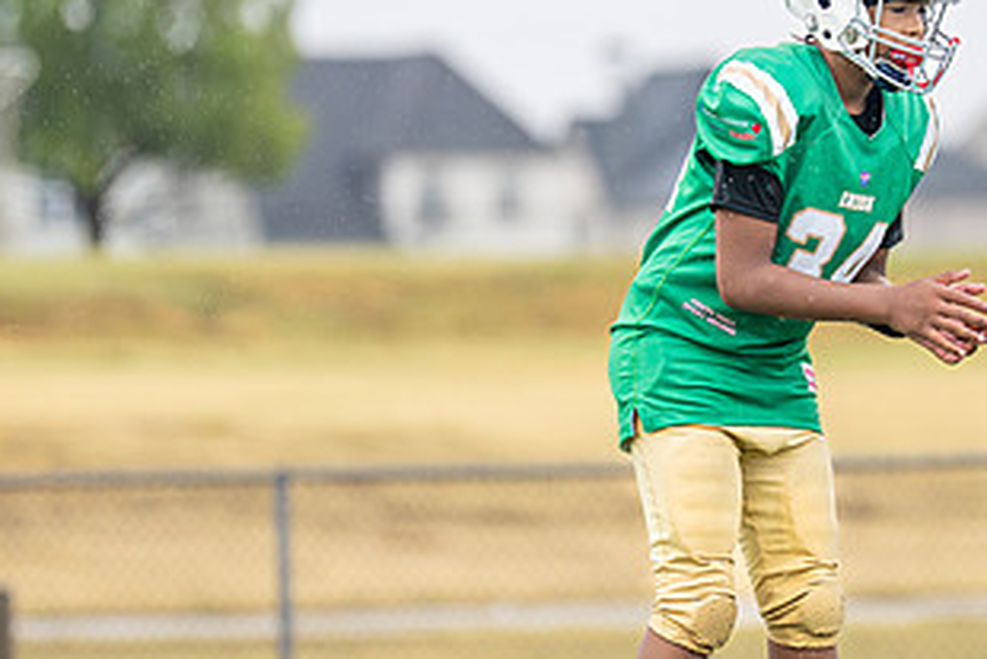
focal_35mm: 689
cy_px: 301
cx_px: 815
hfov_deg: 3.0
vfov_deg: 2.0
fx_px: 18898
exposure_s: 1/1000
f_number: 2.8
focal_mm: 200
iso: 400
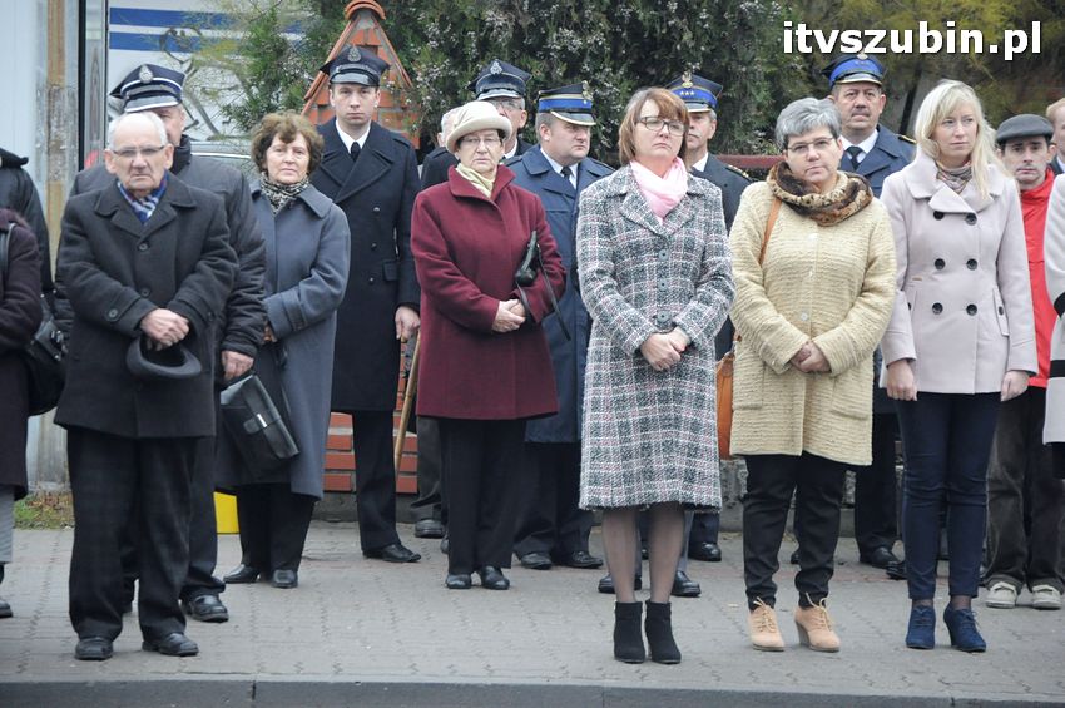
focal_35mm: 158
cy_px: 354
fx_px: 4655
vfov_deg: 8.7
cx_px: 532
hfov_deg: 13.1
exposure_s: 1/250
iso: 1600
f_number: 5.6
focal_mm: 105
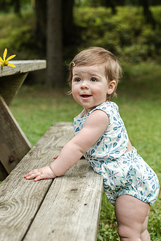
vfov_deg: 29.6
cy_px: 129
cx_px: 81
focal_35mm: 68
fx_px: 456
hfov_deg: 20.0
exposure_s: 1/1600
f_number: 3.5
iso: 640
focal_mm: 50
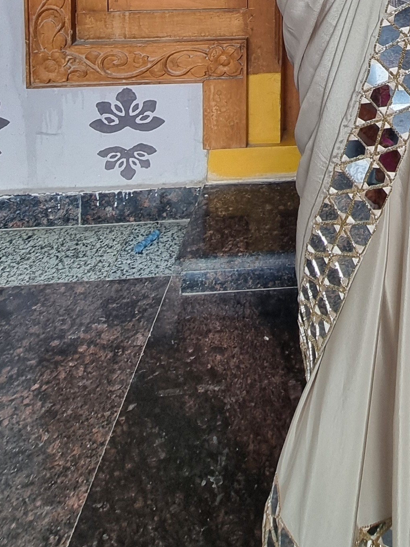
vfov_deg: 36.4
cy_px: -126
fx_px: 600
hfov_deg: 33.8
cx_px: 428
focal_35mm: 38
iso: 125
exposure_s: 1/50
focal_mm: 2.2
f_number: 2.2
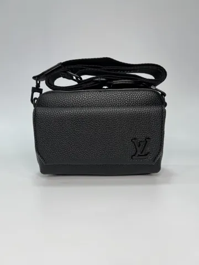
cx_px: 100
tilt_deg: -7.9
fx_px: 199
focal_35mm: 26
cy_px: 132
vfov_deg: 67.3
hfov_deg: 53.1
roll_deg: +1.0
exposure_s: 1/176
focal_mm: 5.7
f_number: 1.5
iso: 40
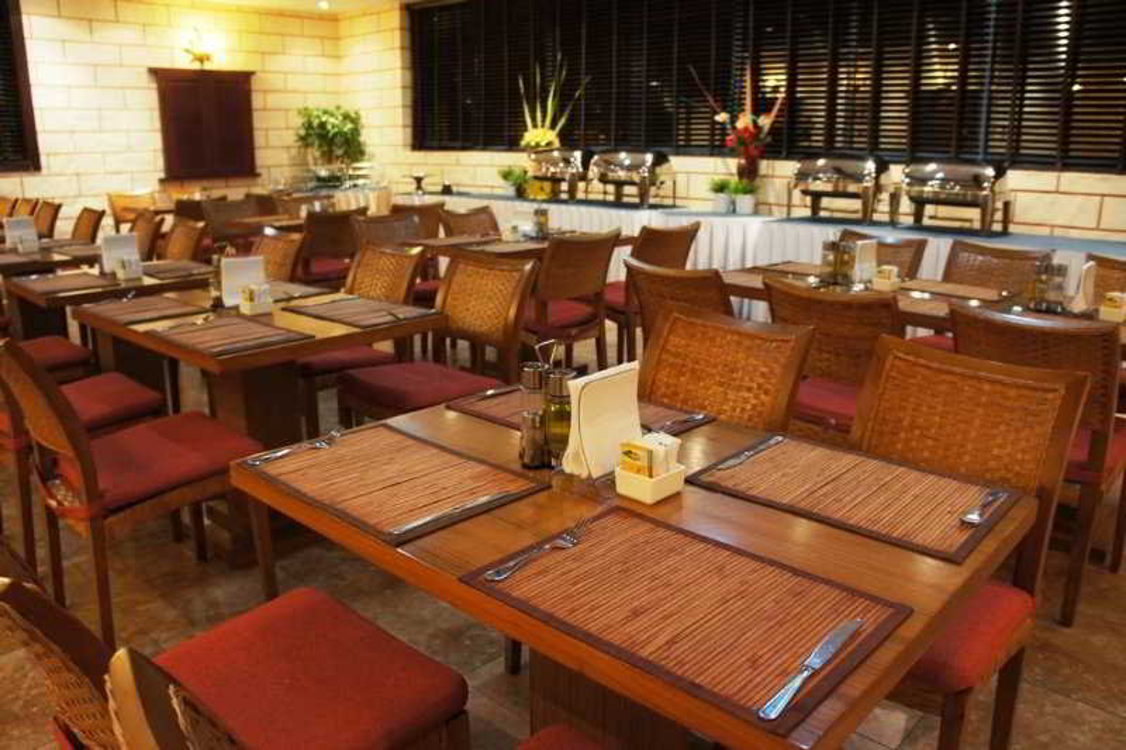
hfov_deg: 67.4
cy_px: 375
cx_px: 563
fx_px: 844
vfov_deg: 47.9
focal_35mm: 27
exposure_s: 1/30
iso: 800
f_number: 3.5
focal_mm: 18
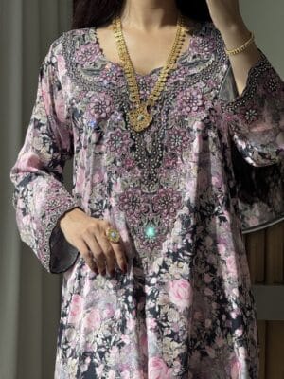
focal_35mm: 120
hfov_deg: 12.3
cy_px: 190
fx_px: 1313
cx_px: 142
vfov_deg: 16.4
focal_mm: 15.66
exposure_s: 1/258
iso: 50
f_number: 2.8
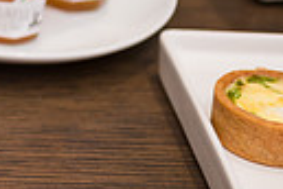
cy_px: -81
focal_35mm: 202
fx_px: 1588
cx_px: -322
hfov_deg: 9.4
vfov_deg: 6.7
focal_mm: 45
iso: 400
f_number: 3.2
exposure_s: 1/200
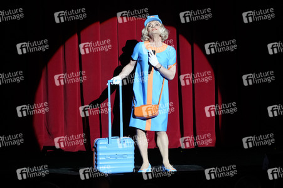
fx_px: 990
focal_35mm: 126
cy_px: 94
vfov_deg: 10.9
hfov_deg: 16.3
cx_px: 142
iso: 2500
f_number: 5.6
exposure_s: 1/200
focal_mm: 126
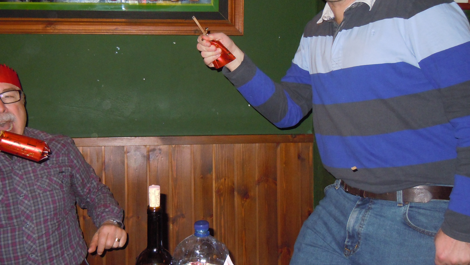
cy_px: 105
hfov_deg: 49.1
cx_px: 186
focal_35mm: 41
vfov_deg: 28.9
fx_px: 511
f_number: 3.5
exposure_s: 1/30
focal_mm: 5.4
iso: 320
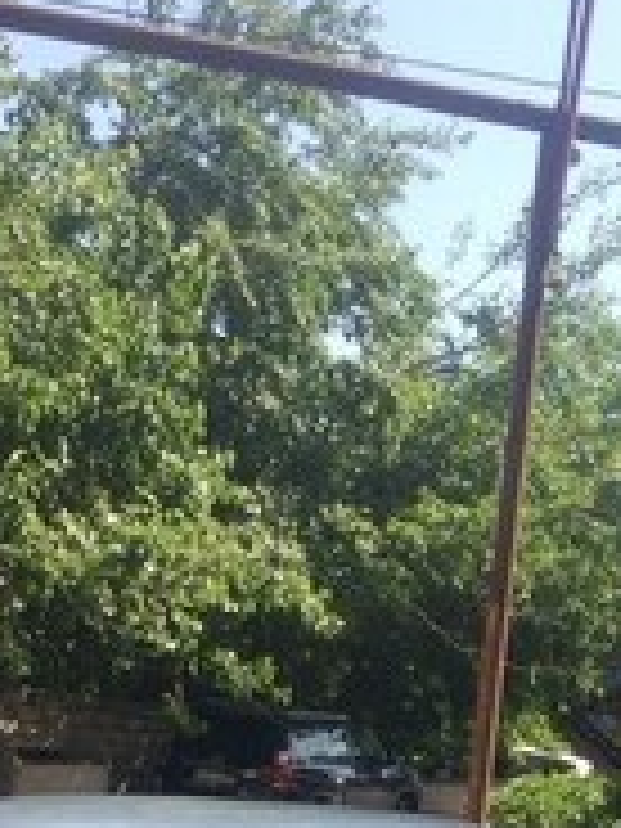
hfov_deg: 18.9
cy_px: 1048
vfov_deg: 22.6
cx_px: 360
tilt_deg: -10.0
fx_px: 1866
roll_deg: -5.9
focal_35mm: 78
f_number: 2.2
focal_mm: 4.15
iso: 32
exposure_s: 1/789
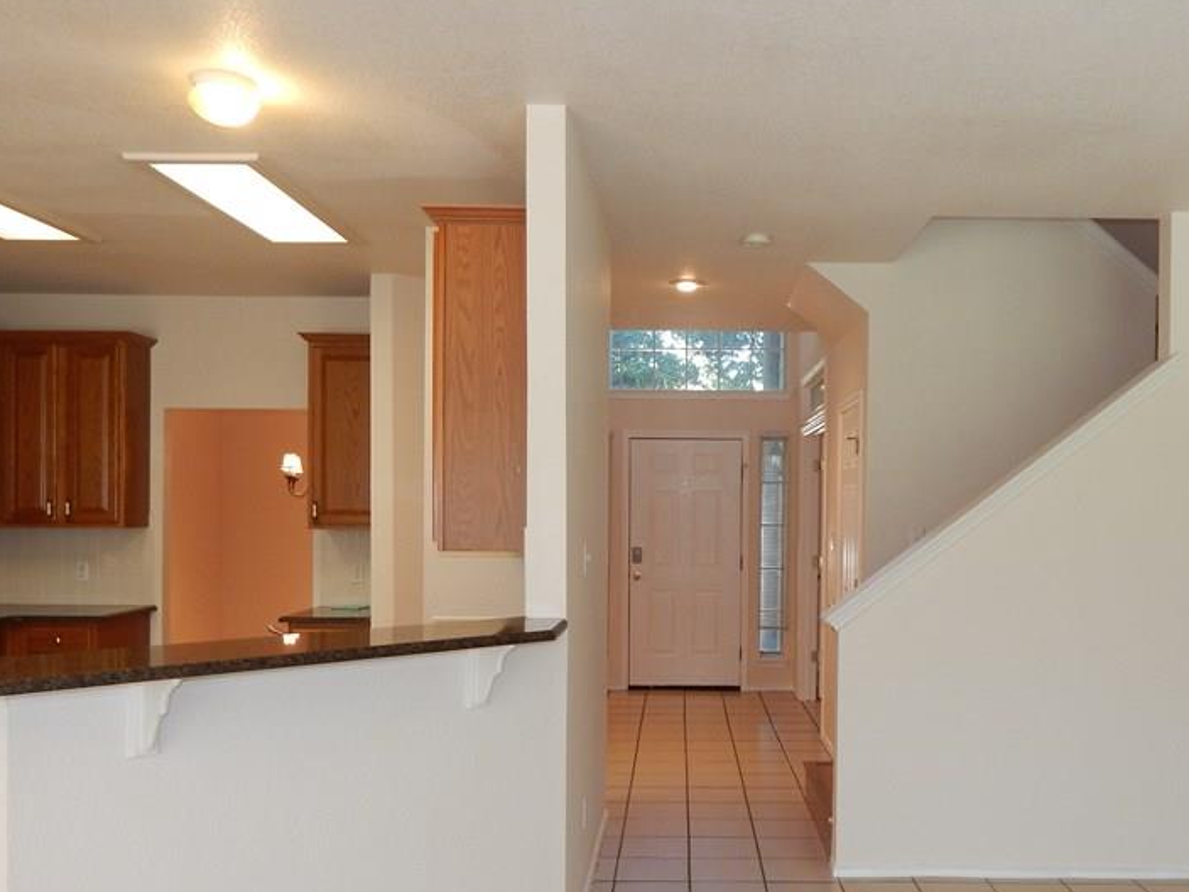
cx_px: 696
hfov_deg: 56.5
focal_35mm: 32
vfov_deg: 44.0
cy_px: 524
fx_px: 1099
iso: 160
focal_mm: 4
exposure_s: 1/30
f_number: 3
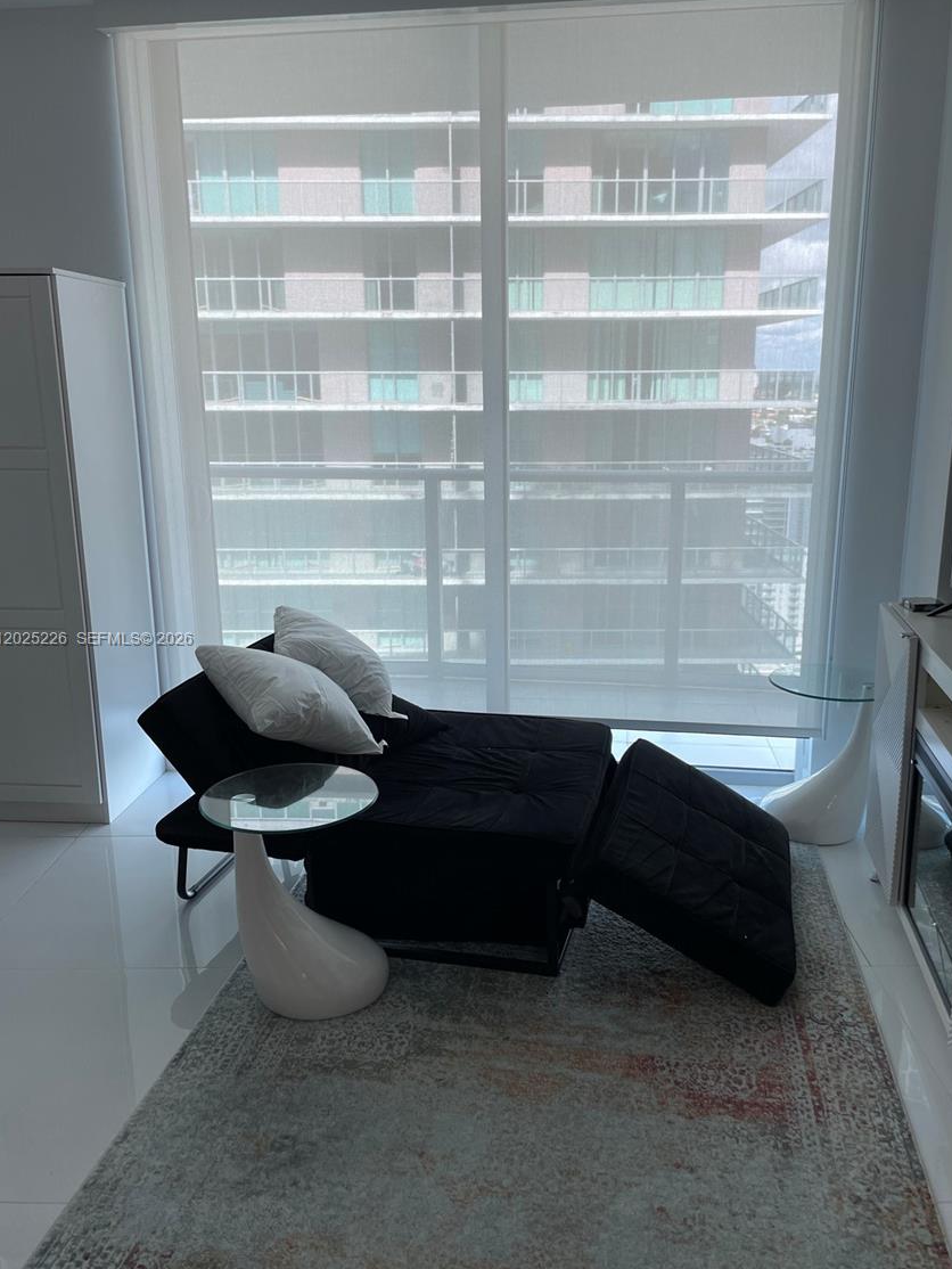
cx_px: 494
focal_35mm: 28
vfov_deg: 63.4
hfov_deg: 49.8
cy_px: 640
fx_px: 1026
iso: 32
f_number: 1.6
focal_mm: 4.2
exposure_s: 1/120
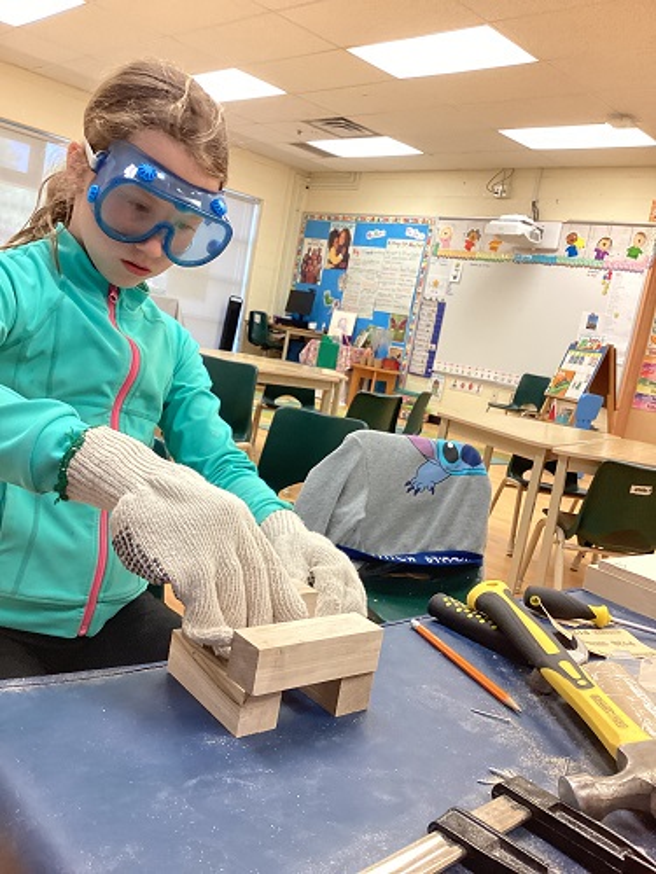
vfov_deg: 58.4
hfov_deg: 45.4
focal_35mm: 31
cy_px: 437
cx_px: 328
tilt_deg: -6.4
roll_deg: -10.4
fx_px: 783
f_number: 2.4
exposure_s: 1/60
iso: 160
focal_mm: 3.3
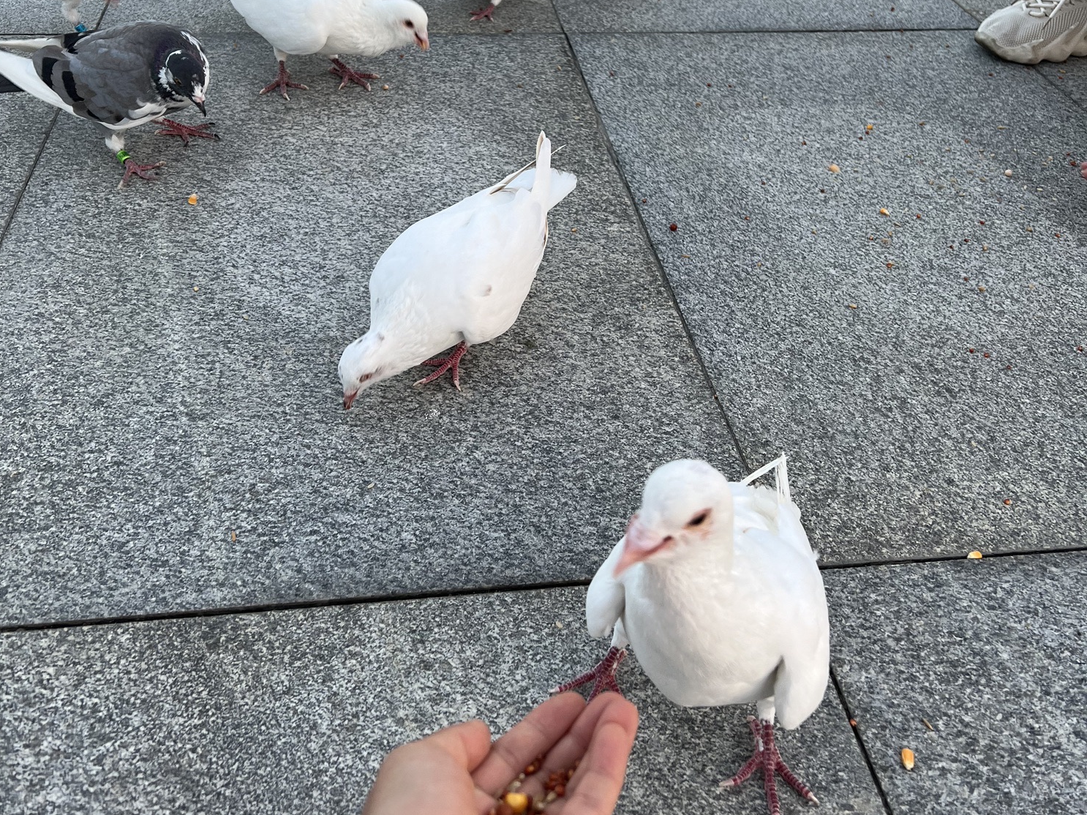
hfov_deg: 52.6
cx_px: 539
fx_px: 1099
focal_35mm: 35
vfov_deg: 40.0
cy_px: 249
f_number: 1.5
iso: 40
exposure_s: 1/224
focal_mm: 5.7
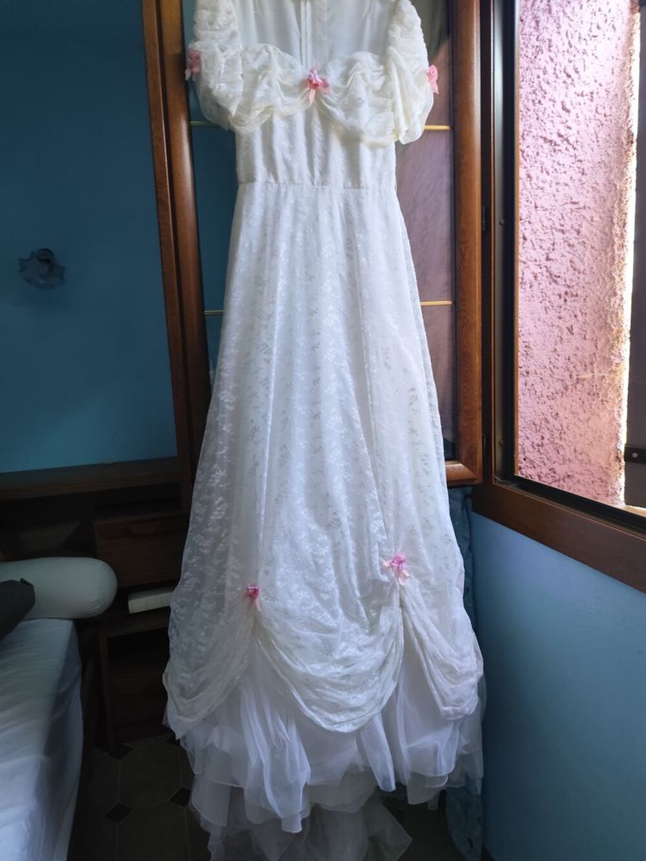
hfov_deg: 58.9
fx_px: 572
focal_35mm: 23
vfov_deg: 73.9
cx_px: 323
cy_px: 430
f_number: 1.65
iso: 320
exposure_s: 1/50
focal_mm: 6.14
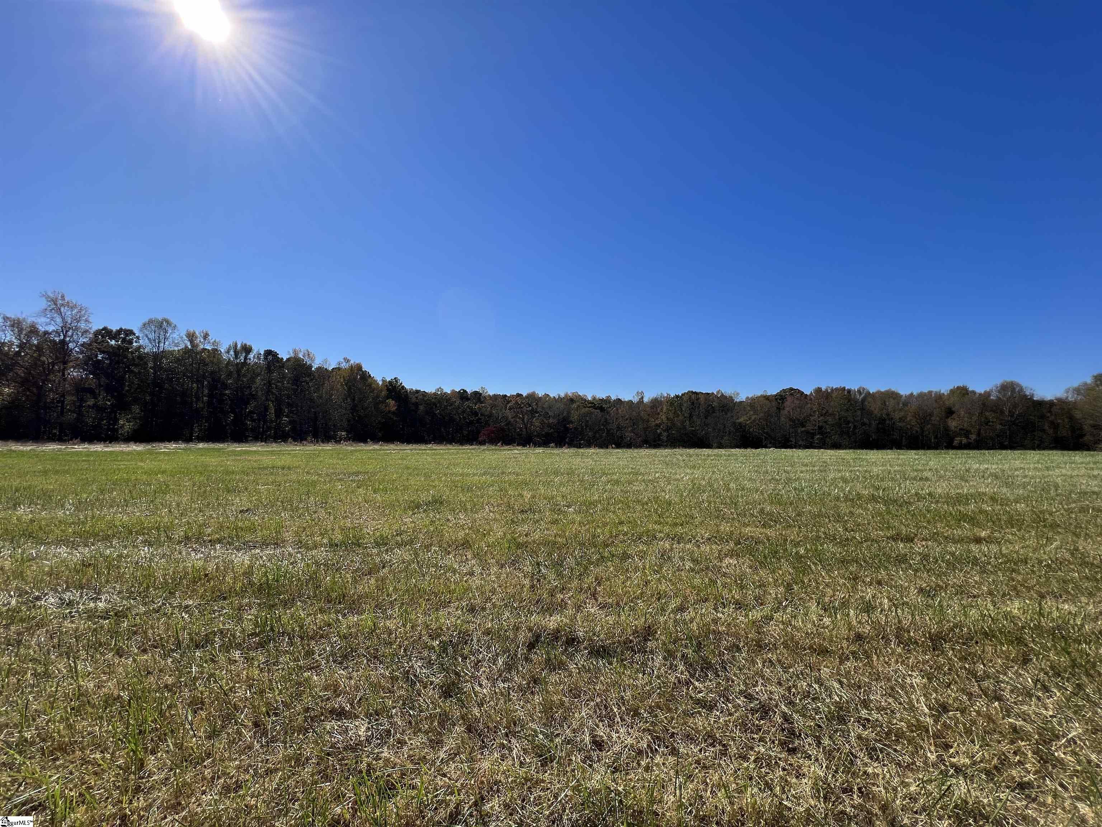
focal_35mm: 13
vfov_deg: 89.9
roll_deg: -1.3
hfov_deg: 106.2
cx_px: 551
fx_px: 414
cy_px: 414
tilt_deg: +2.8
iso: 32
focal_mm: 1.57
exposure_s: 1/2096
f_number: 1.8
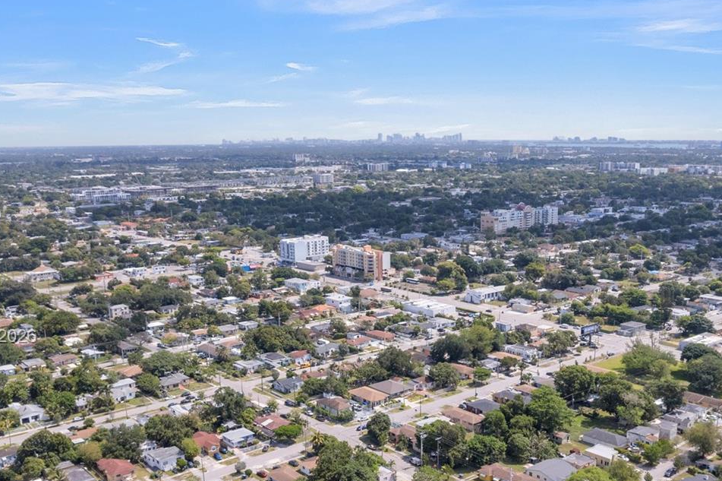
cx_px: 408
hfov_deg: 51.8
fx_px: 742
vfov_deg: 35.4
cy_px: 338
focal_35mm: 37
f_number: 2.8
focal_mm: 8.38
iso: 110
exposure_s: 1/2500
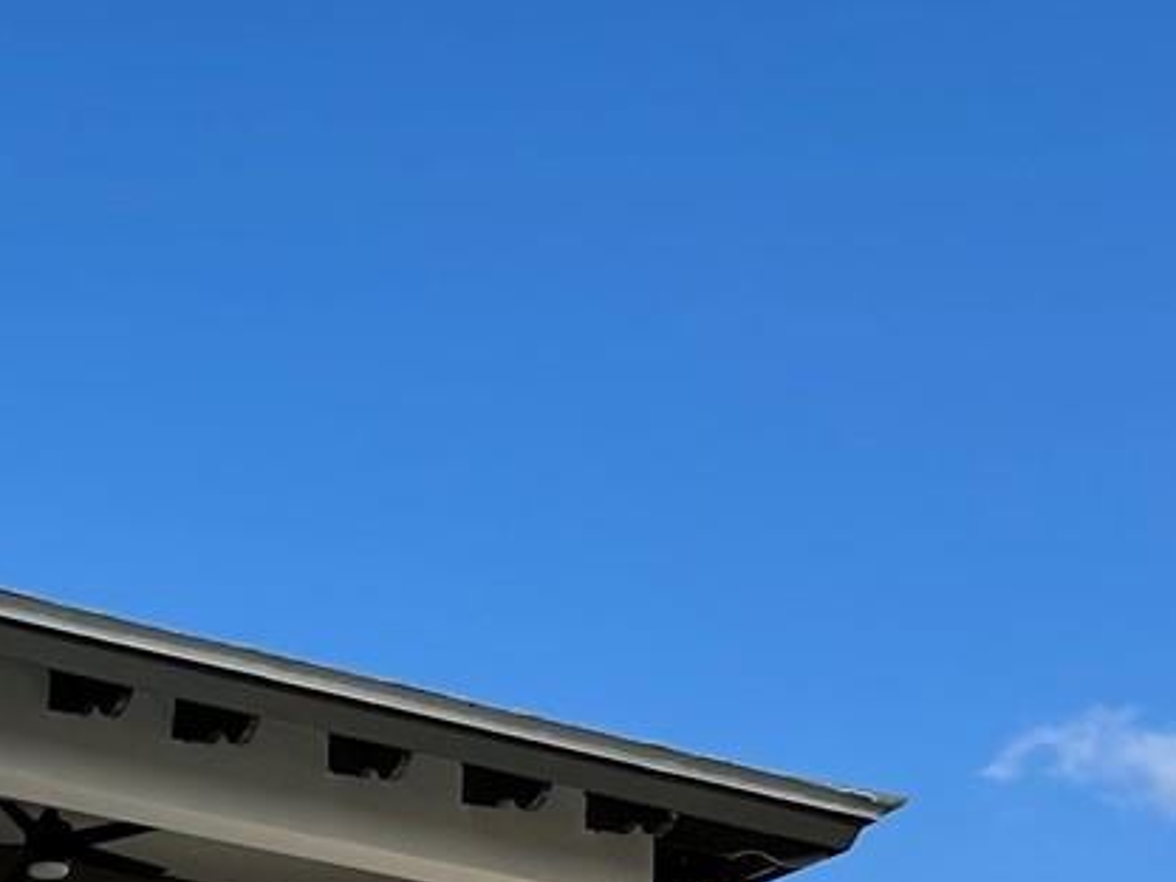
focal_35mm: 100
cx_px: -254
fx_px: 3397
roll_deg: -1.9
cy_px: 1512
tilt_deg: +5.5
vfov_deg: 13.5
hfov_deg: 18.6
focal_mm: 5.7
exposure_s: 1/4831
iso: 50
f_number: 1.5
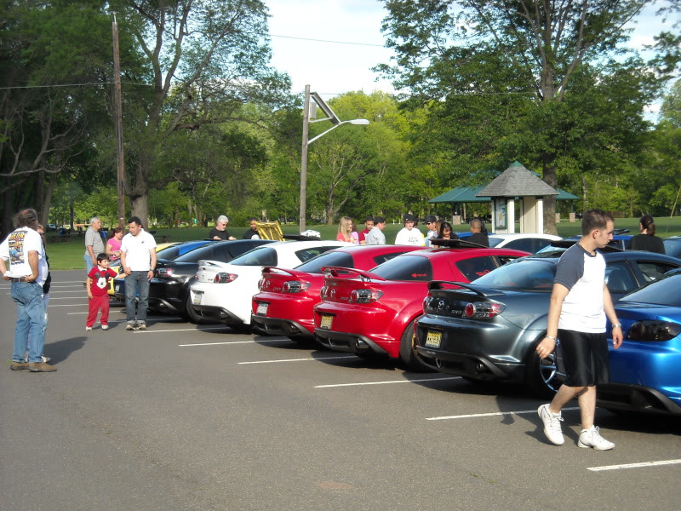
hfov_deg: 23.3
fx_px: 1653
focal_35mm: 84
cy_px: 256
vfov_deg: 17.6
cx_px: 340
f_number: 4.1
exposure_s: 1/250
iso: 77
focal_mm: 13.73
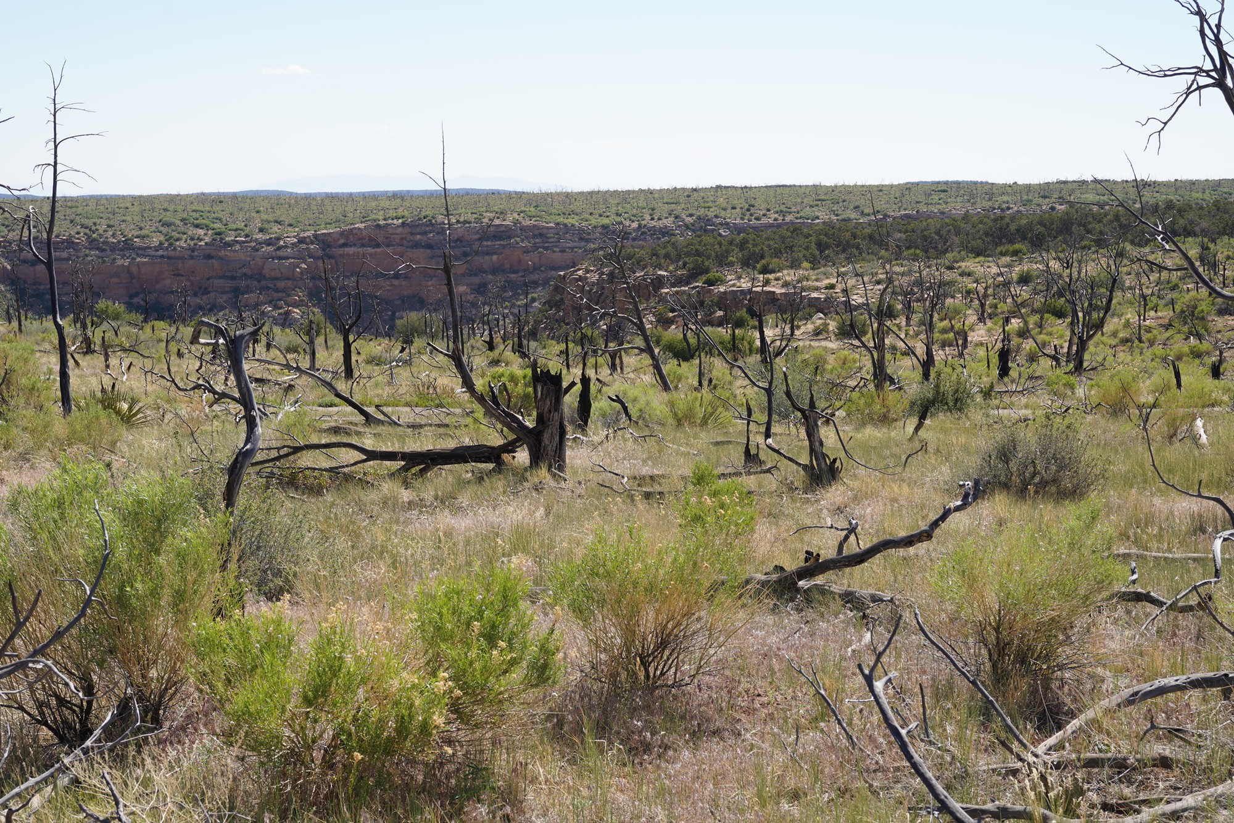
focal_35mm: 60
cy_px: 412
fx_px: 2057
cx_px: 617
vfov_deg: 22.6
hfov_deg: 33.4
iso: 100
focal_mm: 60
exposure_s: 1/100
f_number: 11
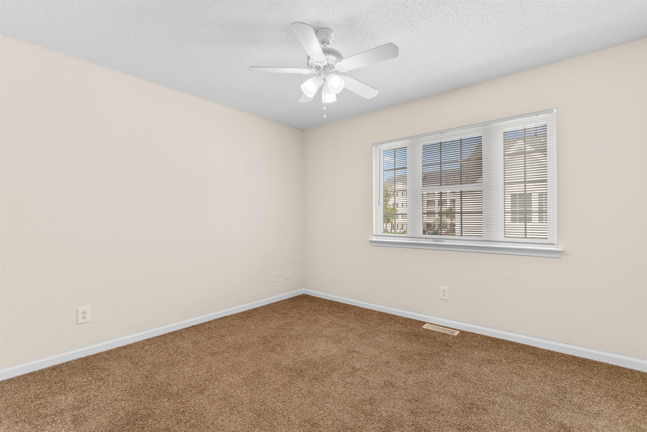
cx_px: 324
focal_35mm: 15
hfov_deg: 100.4
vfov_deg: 77.3
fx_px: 270
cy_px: 216
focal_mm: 10
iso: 100
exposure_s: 1/15
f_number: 4.5
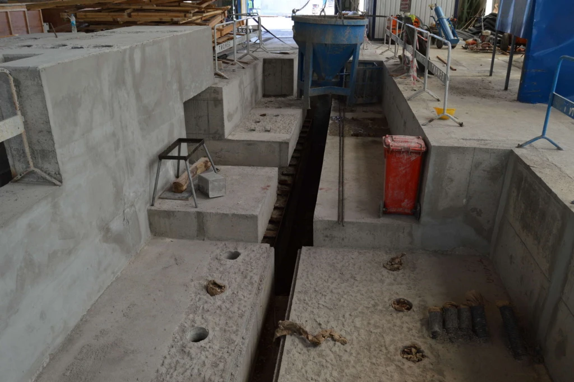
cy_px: 191
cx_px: 287
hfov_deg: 67.4
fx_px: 430
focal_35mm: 27
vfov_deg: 47.9
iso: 360
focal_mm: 18
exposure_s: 1/125
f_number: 5.6
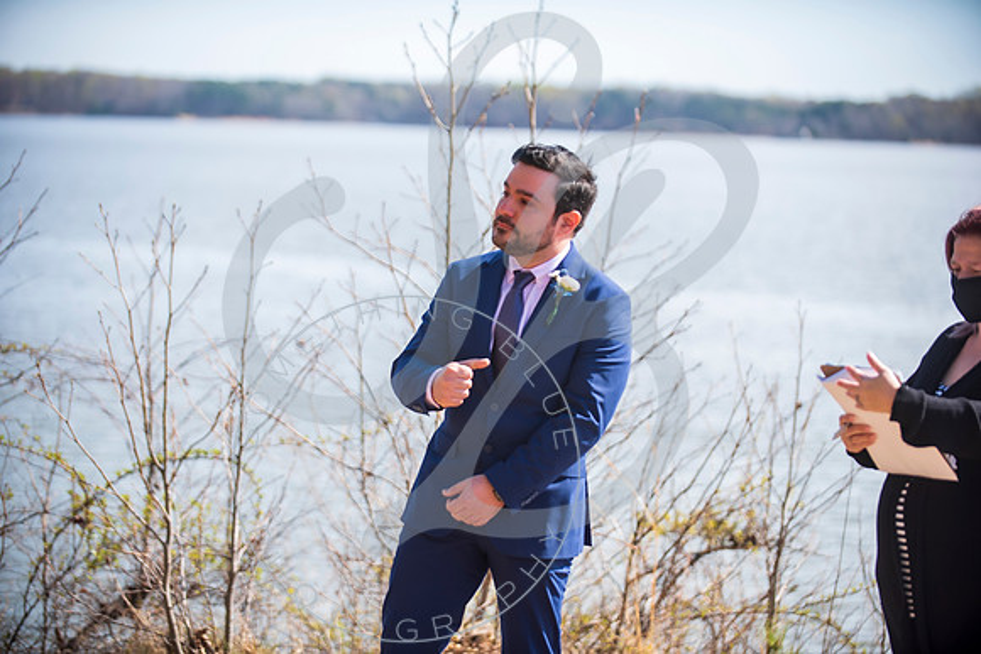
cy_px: 327
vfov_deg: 12.5
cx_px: 490
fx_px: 2998
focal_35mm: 110
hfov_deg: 18.6
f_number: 2.8
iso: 100
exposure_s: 1/640
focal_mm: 110
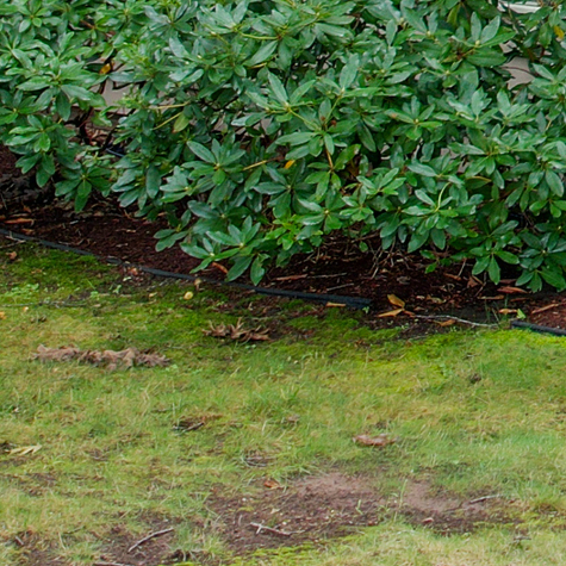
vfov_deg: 13.4
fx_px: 2238
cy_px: -340
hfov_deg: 13.3
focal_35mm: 121
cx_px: 953
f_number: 2.8
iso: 100
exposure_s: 1/125
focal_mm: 8.38
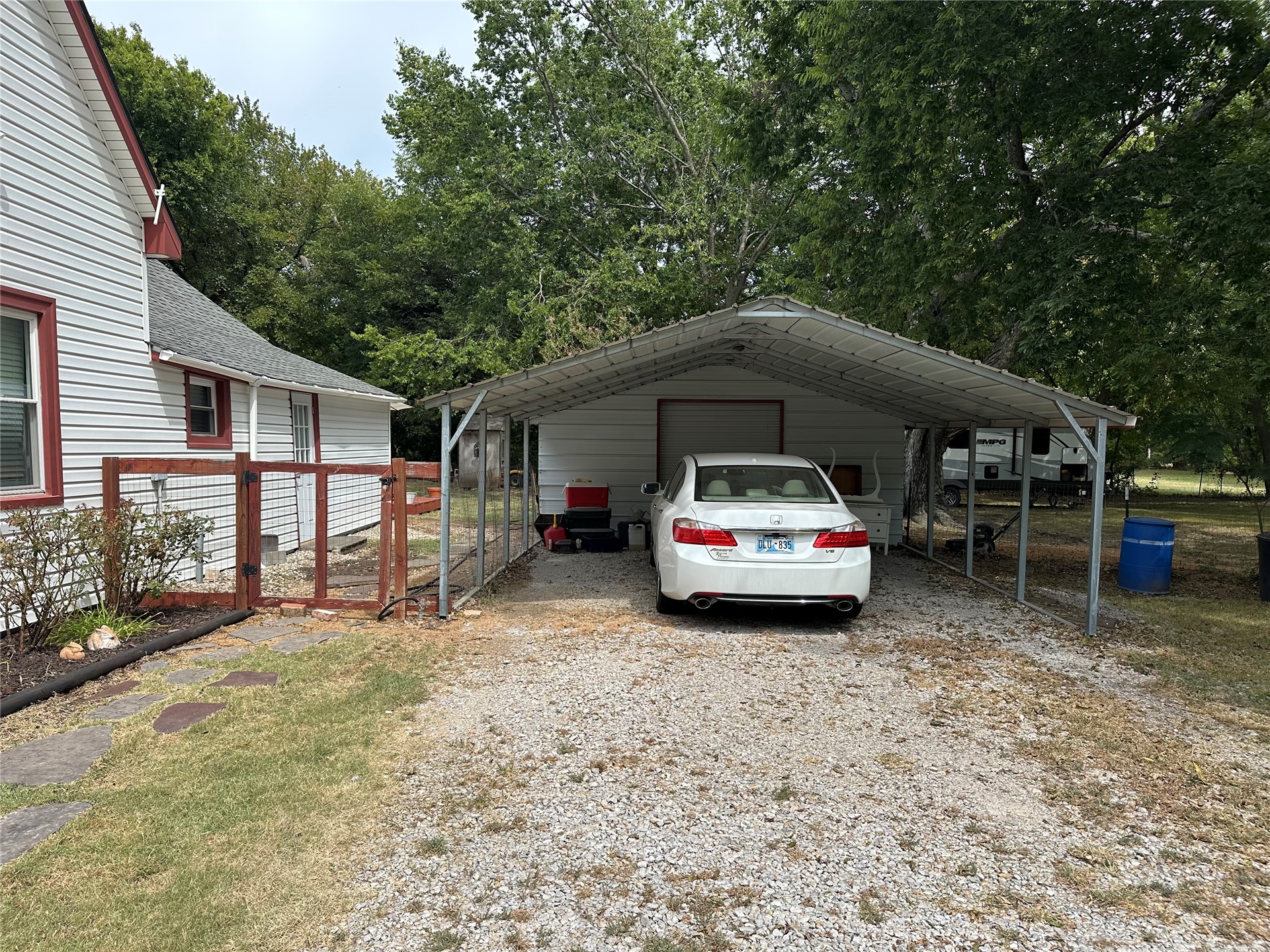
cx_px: 635
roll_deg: -0.6
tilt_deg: -2.1
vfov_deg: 56.8
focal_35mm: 24
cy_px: 476
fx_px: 881
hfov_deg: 71.6
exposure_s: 1/2967
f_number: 1.78
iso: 80
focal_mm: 6.86
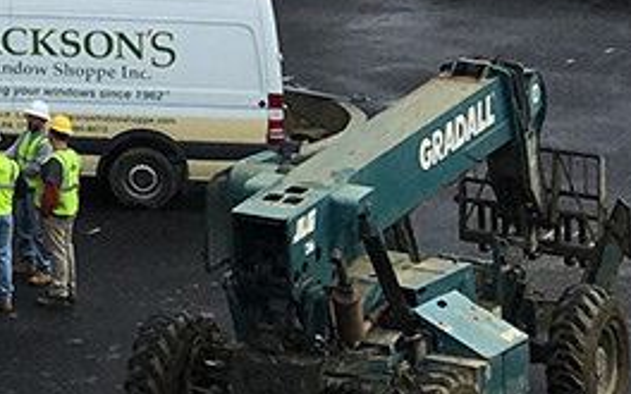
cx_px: -1131
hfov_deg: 9.4
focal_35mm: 186
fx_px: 3199
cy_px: -575
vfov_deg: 6.7
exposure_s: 1/769
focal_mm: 4.15
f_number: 2.2
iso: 25
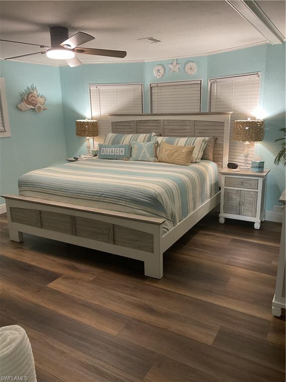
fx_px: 319
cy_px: 191
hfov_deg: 48.2
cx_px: 143
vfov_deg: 61.7
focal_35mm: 29
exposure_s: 1/60
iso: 160
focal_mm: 3
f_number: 1.8
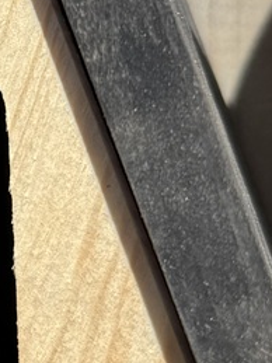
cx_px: -316
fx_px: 1457
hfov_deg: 9.7
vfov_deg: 14.0
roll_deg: +2.4
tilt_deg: -12.4
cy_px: 10
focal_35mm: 139
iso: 80
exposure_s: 1/4310
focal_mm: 6.76
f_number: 1.78
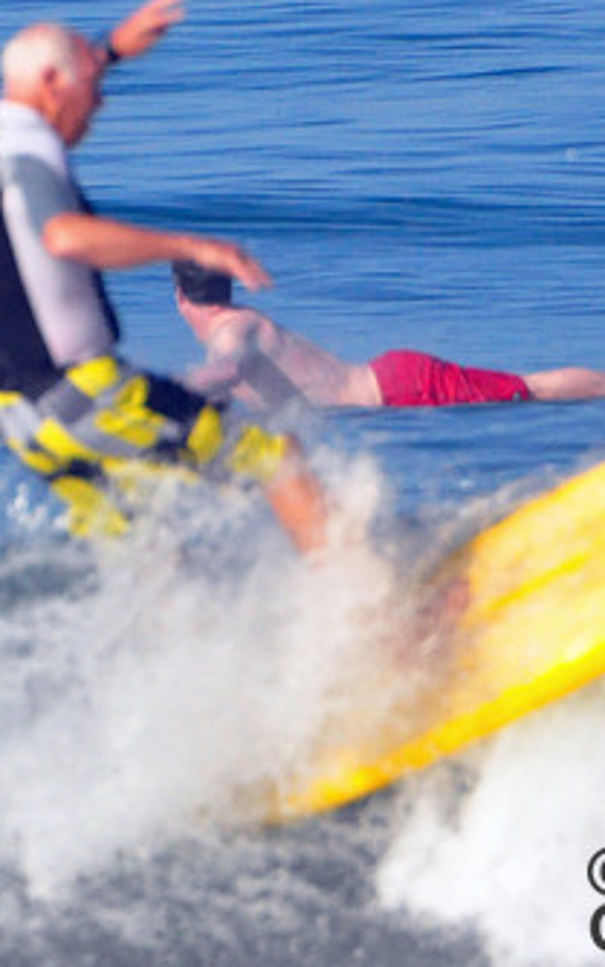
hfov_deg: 0.9
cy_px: 475
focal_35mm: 1461
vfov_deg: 1.4
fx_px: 38510
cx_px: 544
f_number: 11
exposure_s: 1/1600
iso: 1250
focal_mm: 550
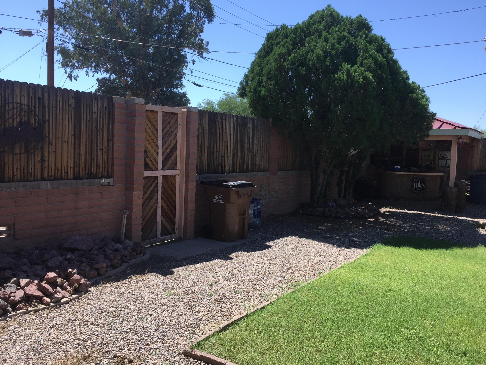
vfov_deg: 48.2
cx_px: 243
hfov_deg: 61.7
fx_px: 407
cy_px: 182
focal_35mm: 29
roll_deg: -2.1
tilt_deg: -4.6
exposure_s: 1/1364
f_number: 2.2
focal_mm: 4.15
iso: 40
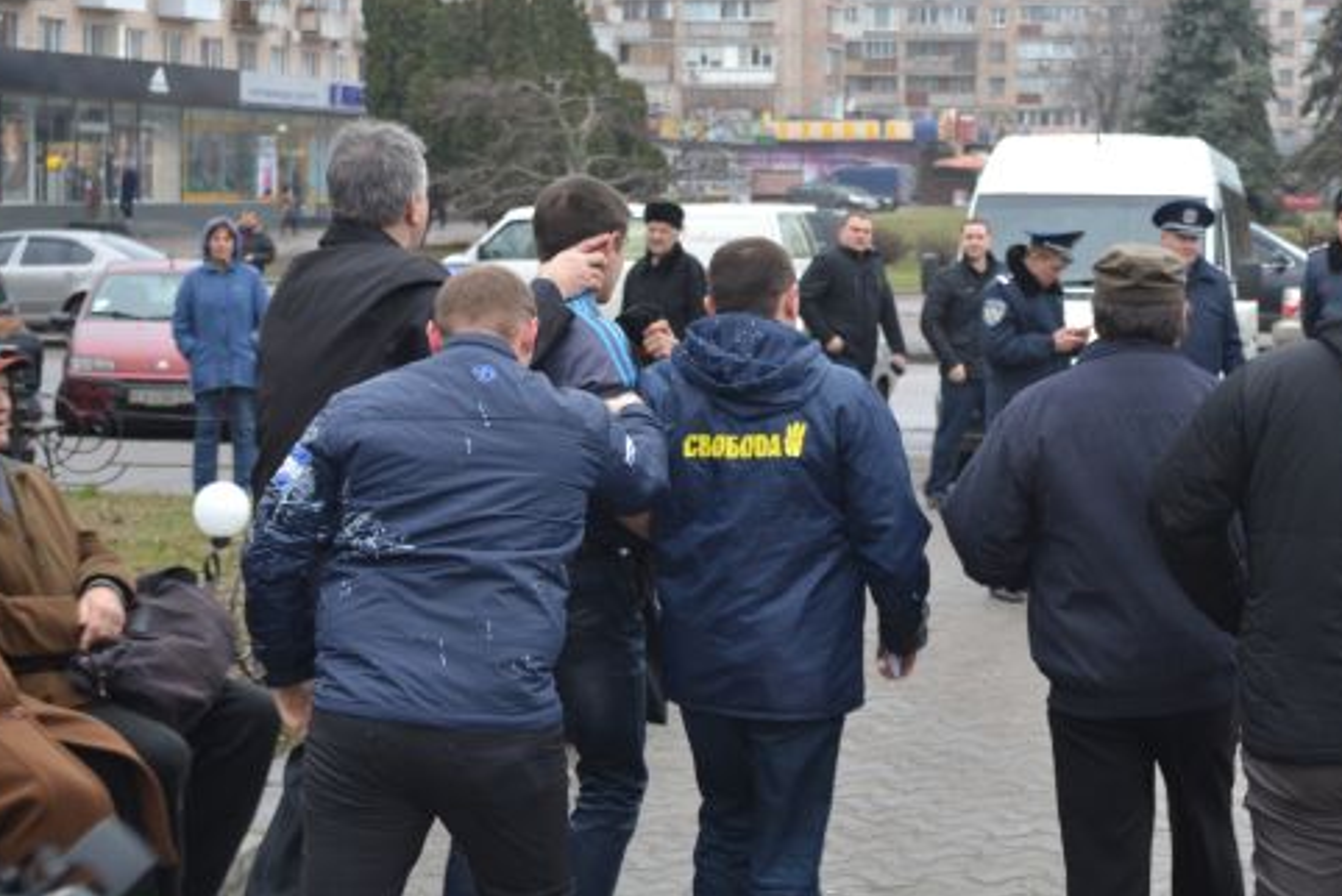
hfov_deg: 28.8
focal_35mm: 70
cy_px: 335
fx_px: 2598
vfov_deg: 19.5
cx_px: 849
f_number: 5.3
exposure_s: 1/125
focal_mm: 35
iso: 400
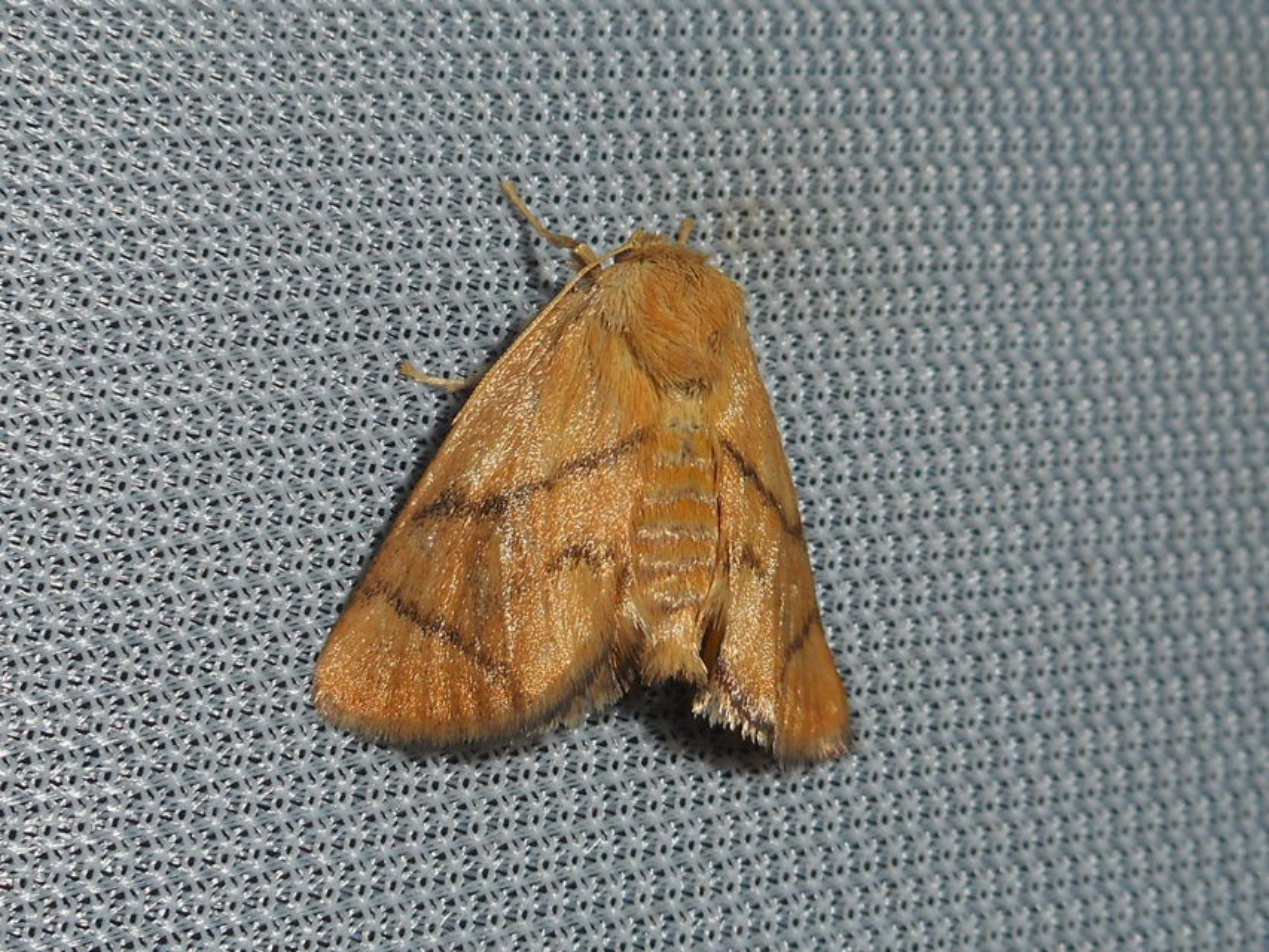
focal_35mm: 44
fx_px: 1613
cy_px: 476
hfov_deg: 42.9
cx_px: 634
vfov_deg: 32.9
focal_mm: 7.9
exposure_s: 1/30
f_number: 13.3
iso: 80
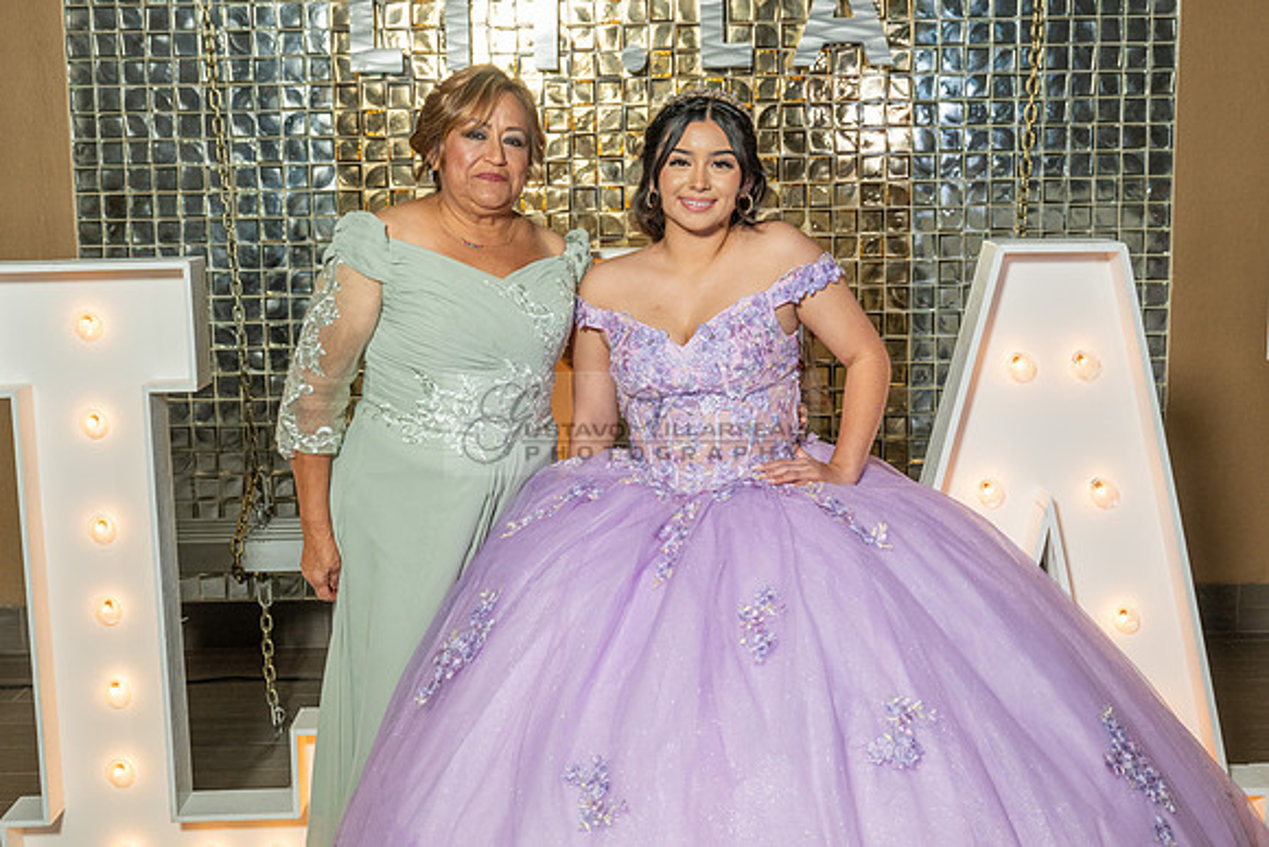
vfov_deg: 27.0
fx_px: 1765
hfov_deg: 39.5
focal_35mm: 50
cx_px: 615
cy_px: 443
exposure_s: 1/125
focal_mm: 43
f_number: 5.6
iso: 640
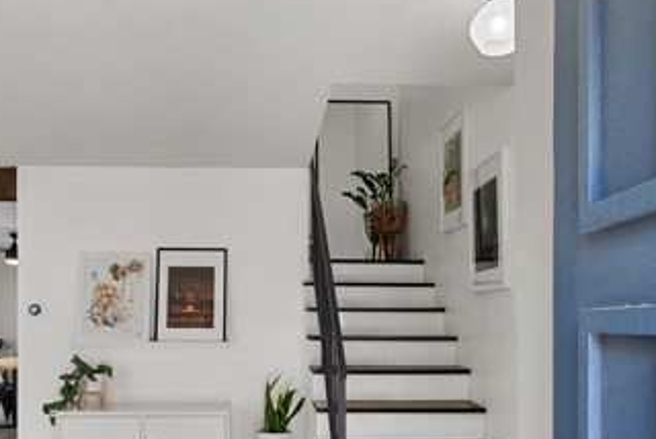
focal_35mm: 32
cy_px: 311
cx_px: 281
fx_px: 584
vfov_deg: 40.4
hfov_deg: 58.4
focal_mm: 16
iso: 1250
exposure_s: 1/8
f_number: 8
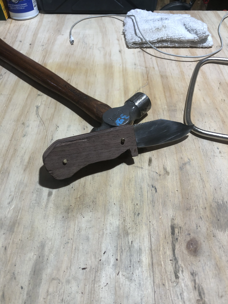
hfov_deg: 49.7
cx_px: 114
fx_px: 246
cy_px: 152
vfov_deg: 63.4
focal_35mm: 28
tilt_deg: -49.3
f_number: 1.8
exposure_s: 1/120
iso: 50
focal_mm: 3.99
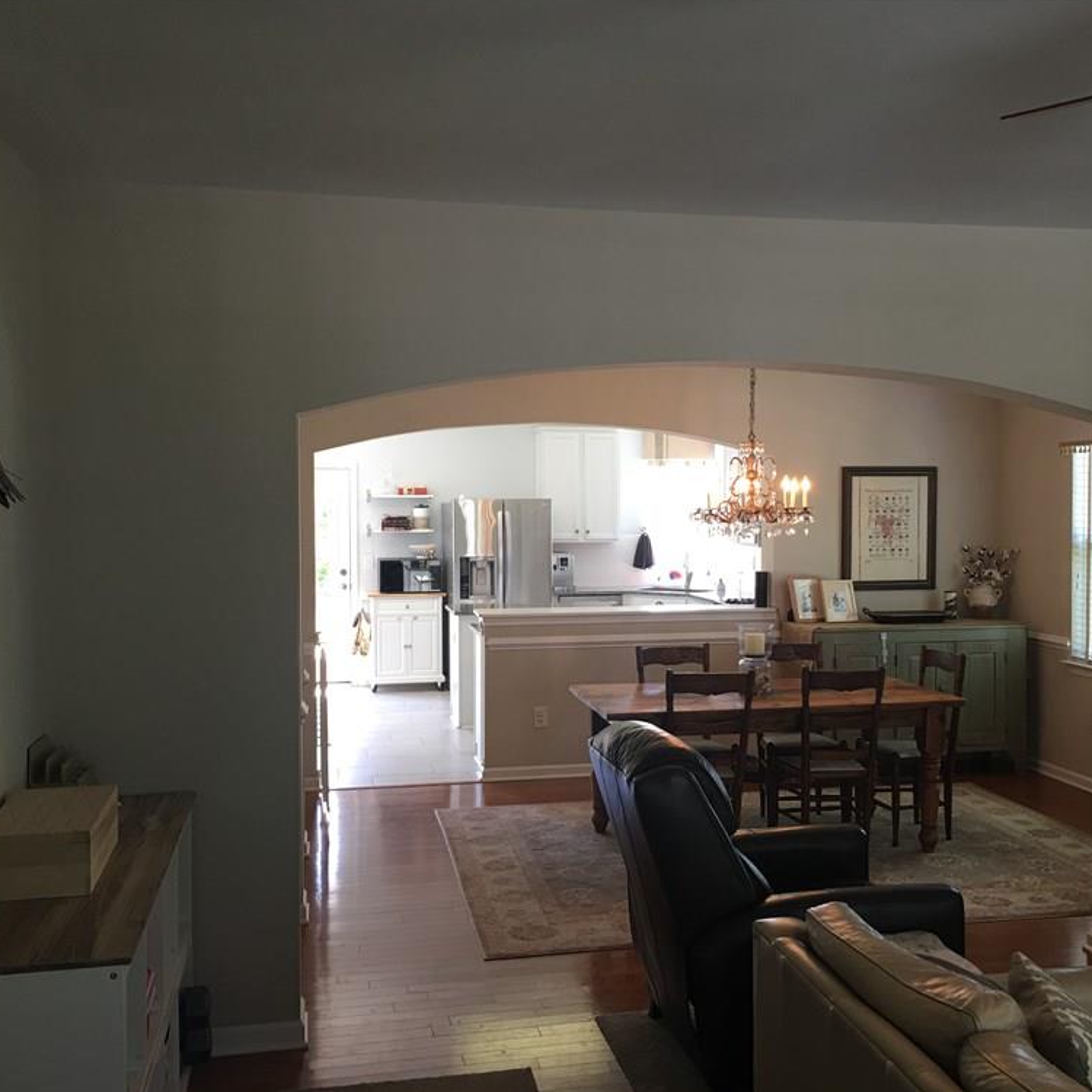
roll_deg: +0.1
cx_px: 590
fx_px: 1249
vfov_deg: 47.2
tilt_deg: -2.0
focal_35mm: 35
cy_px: 550
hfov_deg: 47.2
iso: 25
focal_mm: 4.15
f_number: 2.2
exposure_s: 1/15
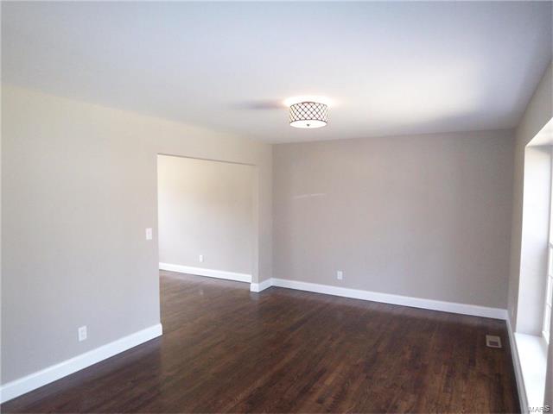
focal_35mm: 23
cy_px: 207
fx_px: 367
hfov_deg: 73.9
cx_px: 276
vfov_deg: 58.9
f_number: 2.8
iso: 125
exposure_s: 1/30
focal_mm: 3.8
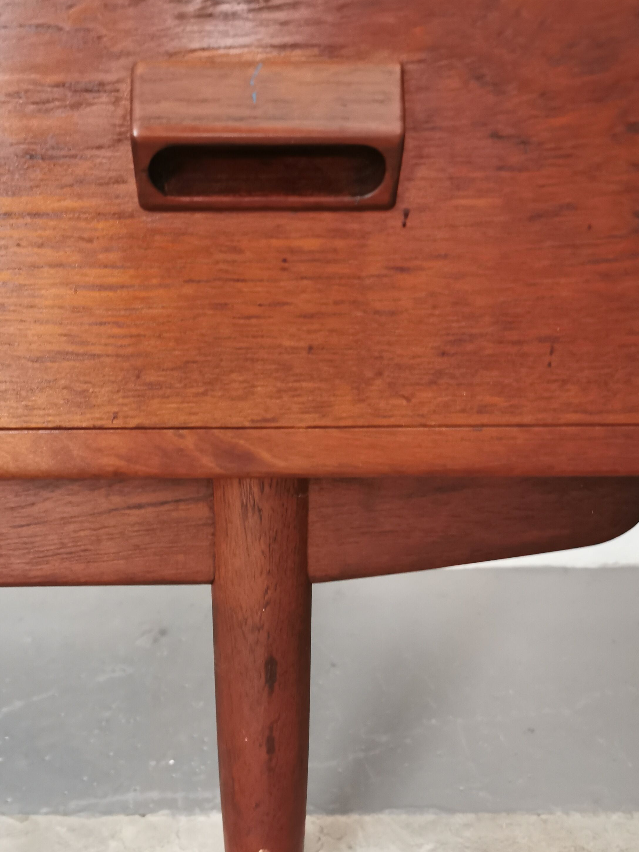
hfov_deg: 41.7
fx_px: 837
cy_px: 510
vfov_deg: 53.6
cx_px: 270
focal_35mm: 34
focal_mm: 5.58
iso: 500
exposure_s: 1/33.3
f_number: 1.8
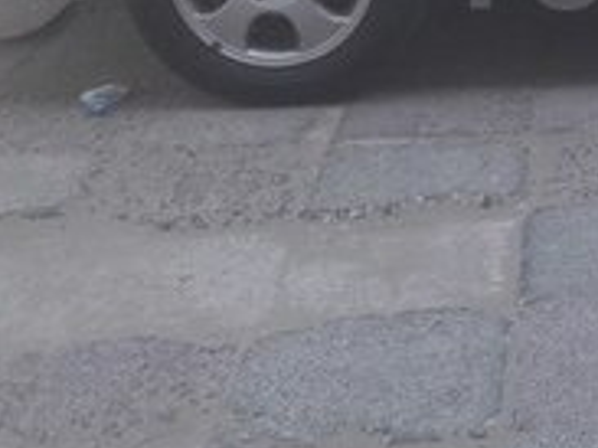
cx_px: 778
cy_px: -41
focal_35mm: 101
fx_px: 1744
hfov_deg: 18.2
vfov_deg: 14.3
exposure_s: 1/140
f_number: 1.9
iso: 40
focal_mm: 3.7
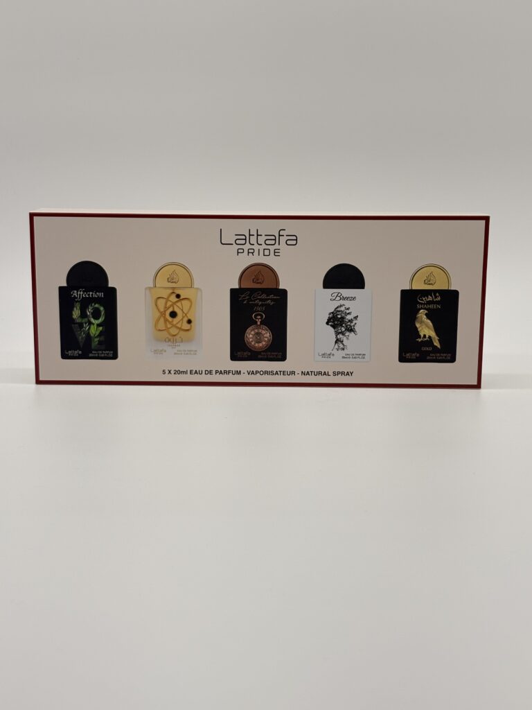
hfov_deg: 28.0
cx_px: 266
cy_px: 355
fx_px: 1066
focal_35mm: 52
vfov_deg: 36.8
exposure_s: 1/687
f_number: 1.6
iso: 32
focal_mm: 5.96
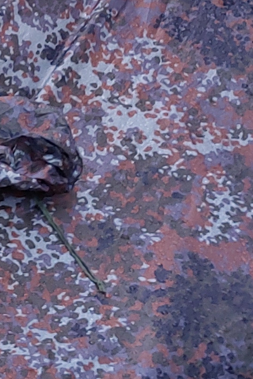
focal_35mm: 149
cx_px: -166
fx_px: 1571
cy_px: -71
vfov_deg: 13.4
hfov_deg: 8.9
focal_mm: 5.23
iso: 64
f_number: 1.8
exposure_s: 1/100
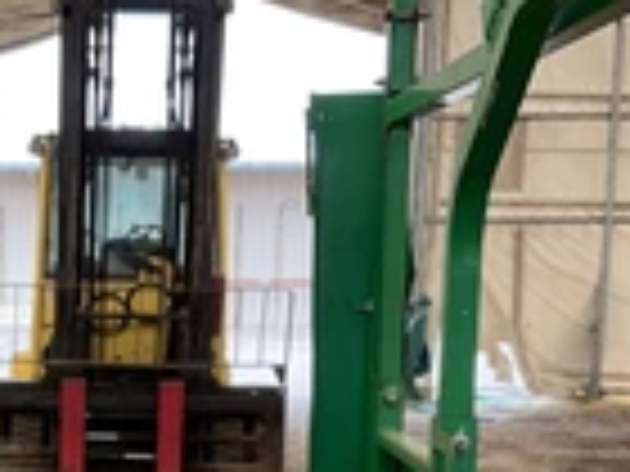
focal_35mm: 83
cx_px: 40
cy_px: 638
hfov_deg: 22.9
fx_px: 1511
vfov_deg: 16.6
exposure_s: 1/122
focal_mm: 3
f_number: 1.8
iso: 20
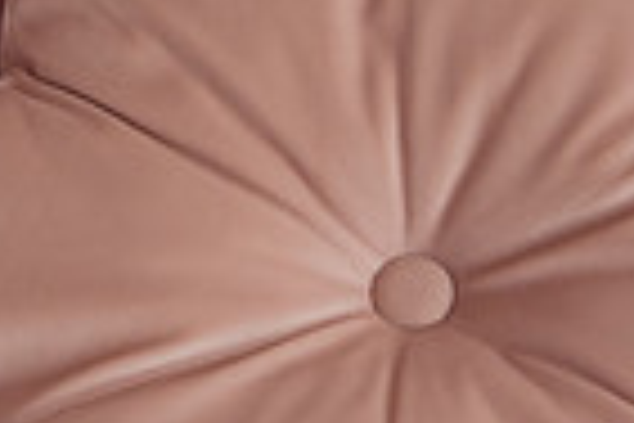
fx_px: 3628
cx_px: -372
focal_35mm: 206
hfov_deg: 9.6
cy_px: 96
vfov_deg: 6.7
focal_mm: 48
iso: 800
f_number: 3.2
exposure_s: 1/250
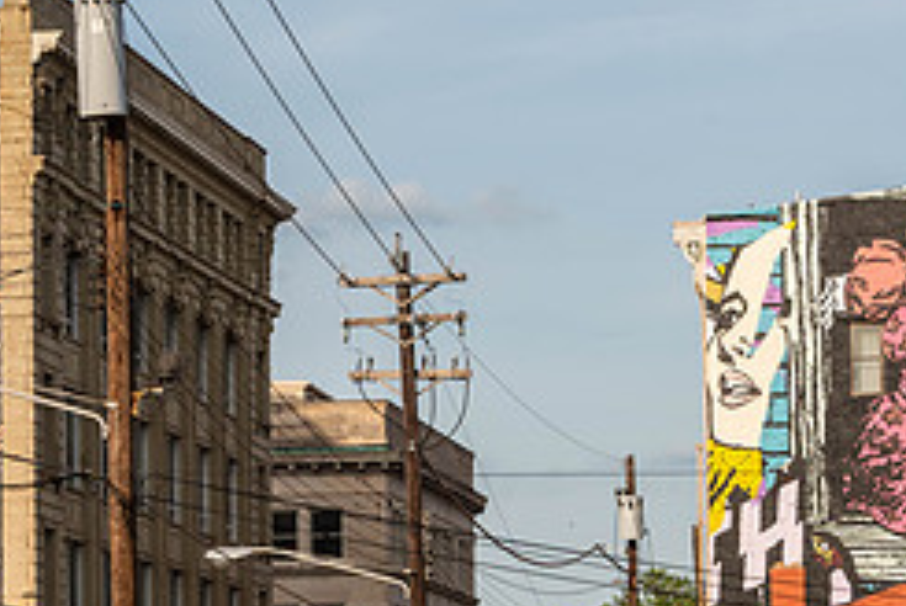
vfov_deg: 7.9
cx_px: 318
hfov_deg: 11.8
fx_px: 4384
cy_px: 427
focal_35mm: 174
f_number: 10
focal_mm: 72
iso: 100
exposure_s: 1/160
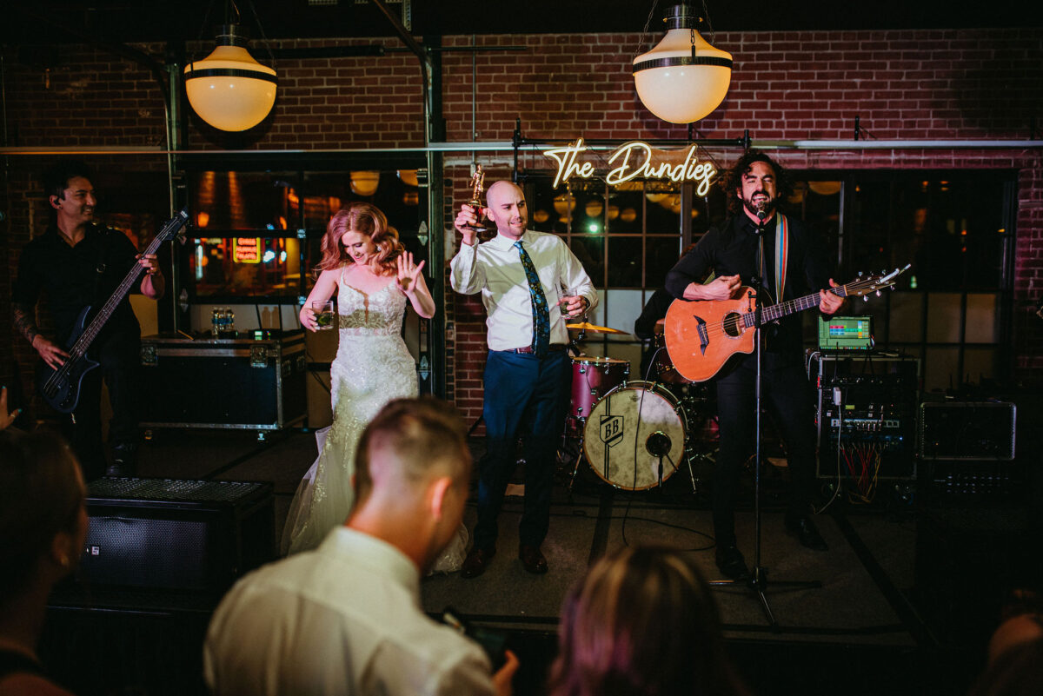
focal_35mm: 35
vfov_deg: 37.9
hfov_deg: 54.4
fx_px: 1014
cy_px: 348
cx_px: 522
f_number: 1.8
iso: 640
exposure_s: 1/200
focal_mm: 35
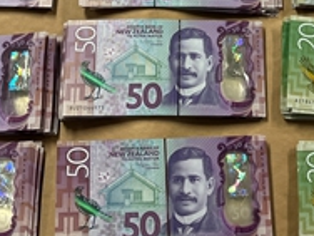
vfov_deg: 14.3
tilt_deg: -66.5
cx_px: 199
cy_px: -111
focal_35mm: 97
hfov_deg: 20.2
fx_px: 880
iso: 125
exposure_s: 1/96
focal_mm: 5.1
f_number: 1.6
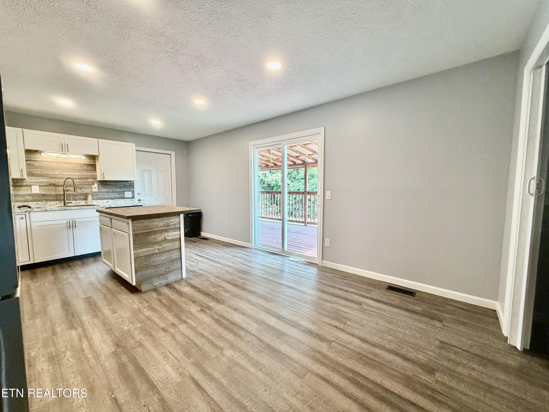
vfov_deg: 85.7
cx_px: 274
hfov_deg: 102.1
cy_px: 206
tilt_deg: -4.4
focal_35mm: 14
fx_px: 222
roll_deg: +0.5
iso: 250
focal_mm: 2.22
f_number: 2.2
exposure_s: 1/120
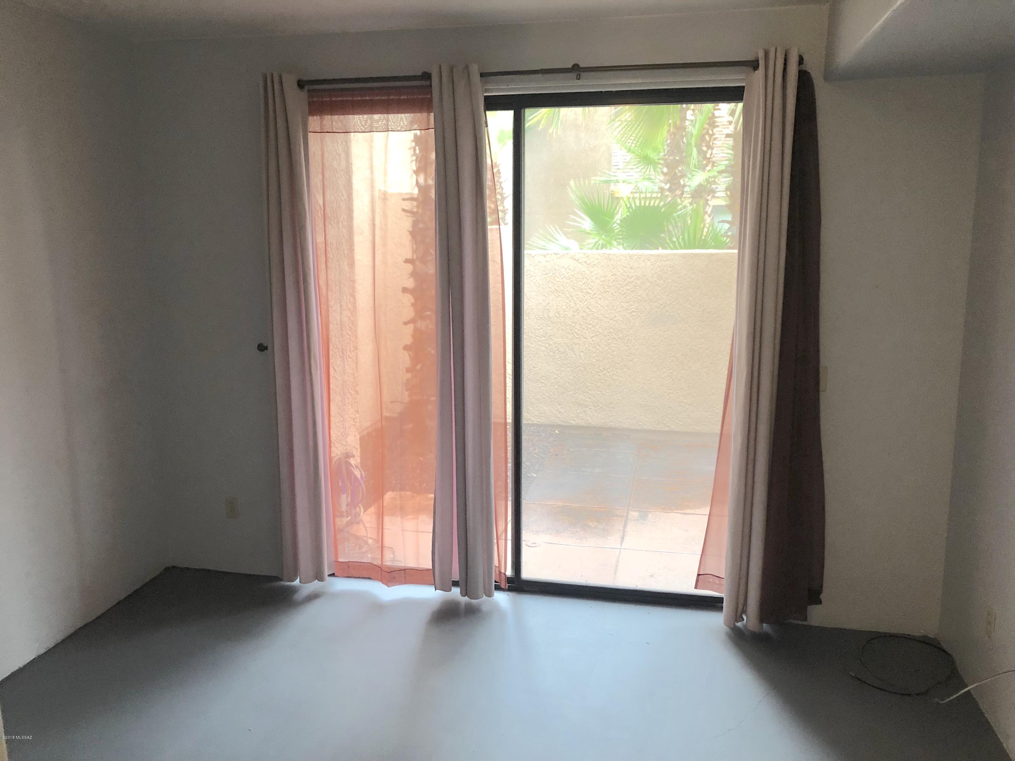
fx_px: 821
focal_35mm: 28
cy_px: 380
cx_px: 508
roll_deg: +0.8
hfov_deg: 63.4
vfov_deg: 49.7
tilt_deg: -8.7
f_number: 1.8
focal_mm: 4
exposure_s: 1/15
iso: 64
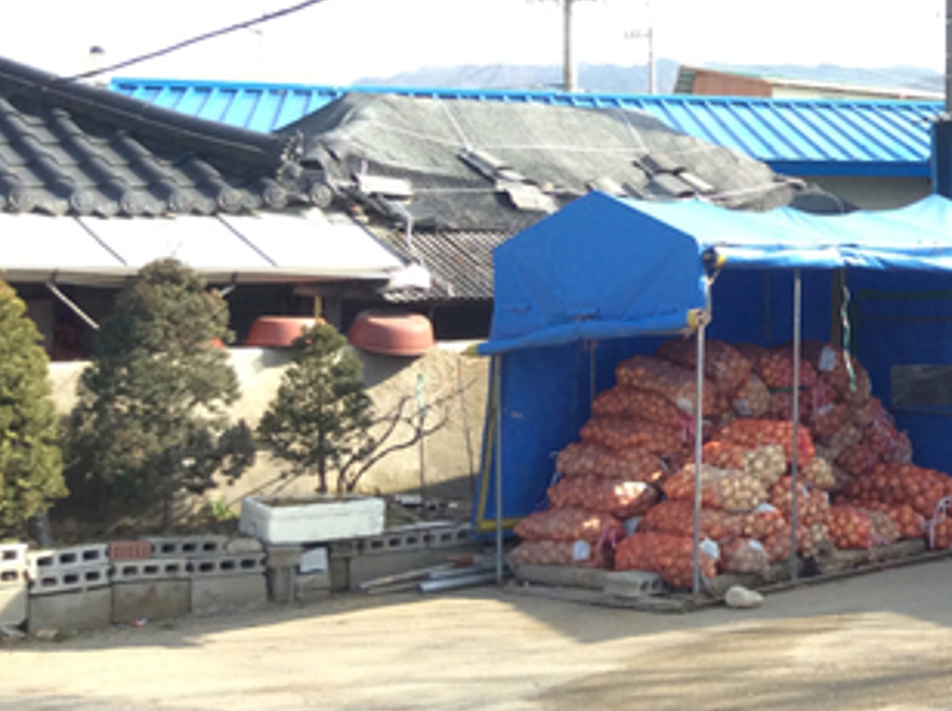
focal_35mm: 75
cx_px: 1009
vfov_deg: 19.5
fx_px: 2059
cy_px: 201
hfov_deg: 24.5
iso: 32
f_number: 2.4
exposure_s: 1/357
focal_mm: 3.3
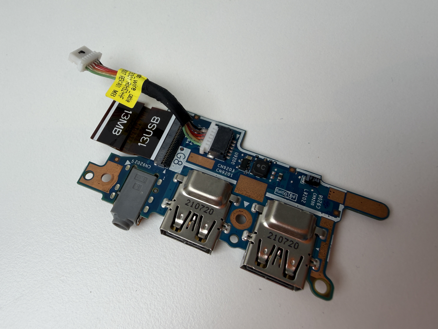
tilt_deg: -71.8
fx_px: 304
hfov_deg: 71.6
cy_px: 164
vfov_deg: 56.8
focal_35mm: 24
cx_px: 219
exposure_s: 1/100
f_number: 2.2
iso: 25
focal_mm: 2.22
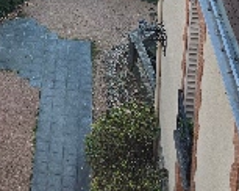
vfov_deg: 14.4
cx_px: -45
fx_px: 664
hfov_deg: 19.3
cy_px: -149
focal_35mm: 94
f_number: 1.7
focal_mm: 6.3
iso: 64
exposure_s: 1/180
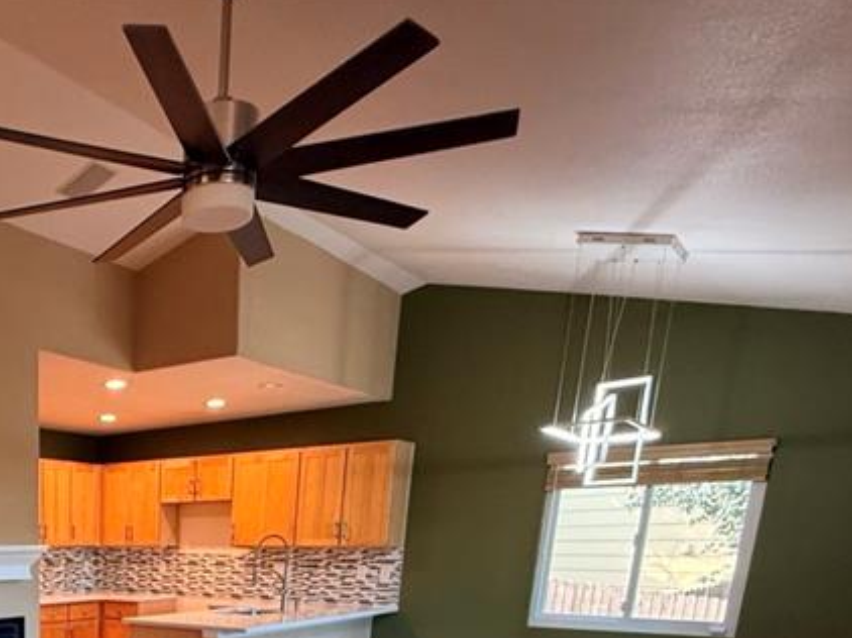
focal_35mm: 34
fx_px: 836
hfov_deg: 47.4
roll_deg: +0.0
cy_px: 765
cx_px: 57
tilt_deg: -14.5
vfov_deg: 33.8
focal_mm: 2.22
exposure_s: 1/69
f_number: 2.2
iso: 320
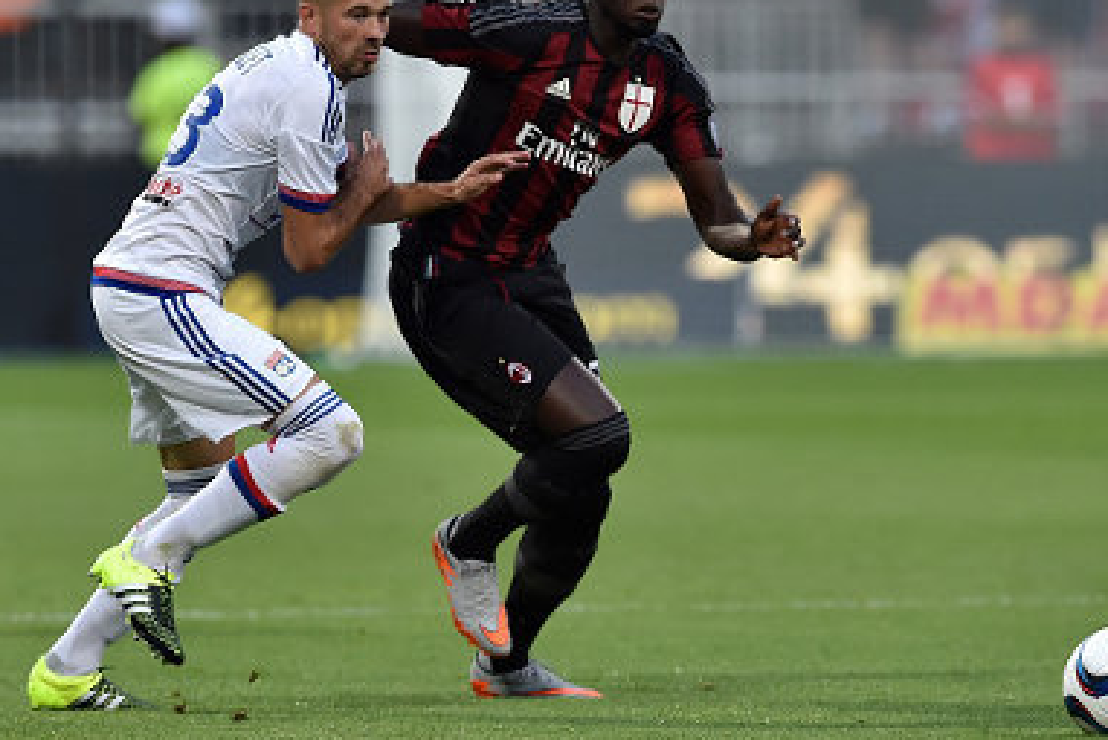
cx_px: 592
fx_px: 14840
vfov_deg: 2.9
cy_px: 315
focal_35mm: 482
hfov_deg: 4.3
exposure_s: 1/1600
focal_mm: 400
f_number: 4
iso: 1600
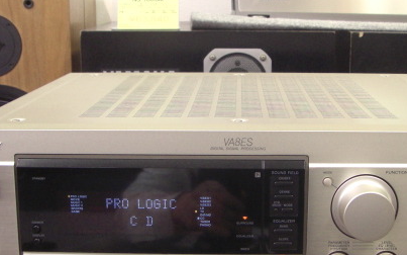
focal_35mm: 64
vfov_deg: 20.3
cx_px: 241
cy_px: 135
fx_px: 710
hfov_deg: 31.9
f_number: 3.4
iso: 200
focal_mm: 6.3
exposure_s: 1/13
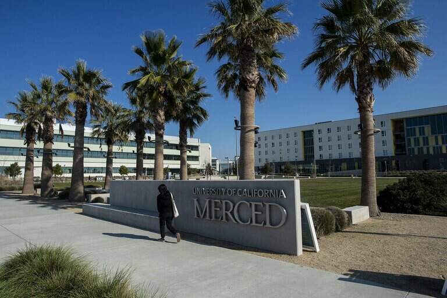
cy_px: 149
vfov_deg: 53.1
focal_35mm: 24
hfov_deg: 73.7
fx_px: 298
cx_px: 224
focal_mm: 24
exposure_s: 1/640
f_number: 10
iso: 200
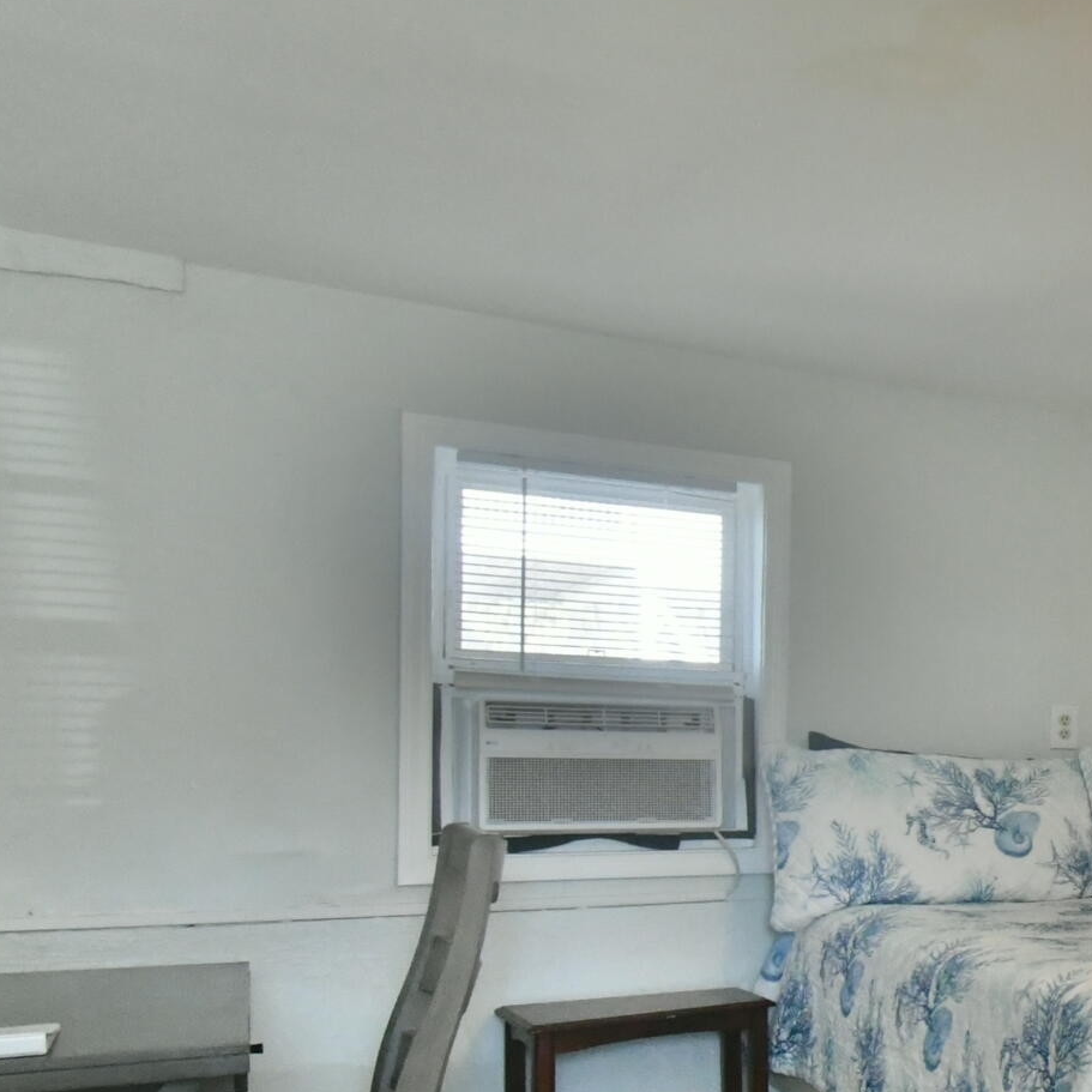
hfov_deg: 28.9
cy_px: 788
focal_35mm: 42
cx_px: 1553
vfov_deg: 39.2
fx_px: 1499
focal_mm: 10
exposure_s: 1/250
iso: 5000
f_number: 8
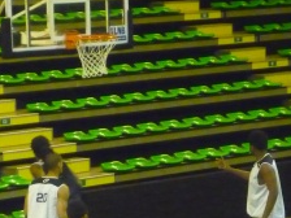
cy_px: 155
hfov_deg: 8.9
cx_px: 173
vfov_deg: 6.7
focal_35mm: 223
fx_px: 1875
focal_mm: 16.5
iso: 1600
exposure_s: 1/60
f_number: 5.1
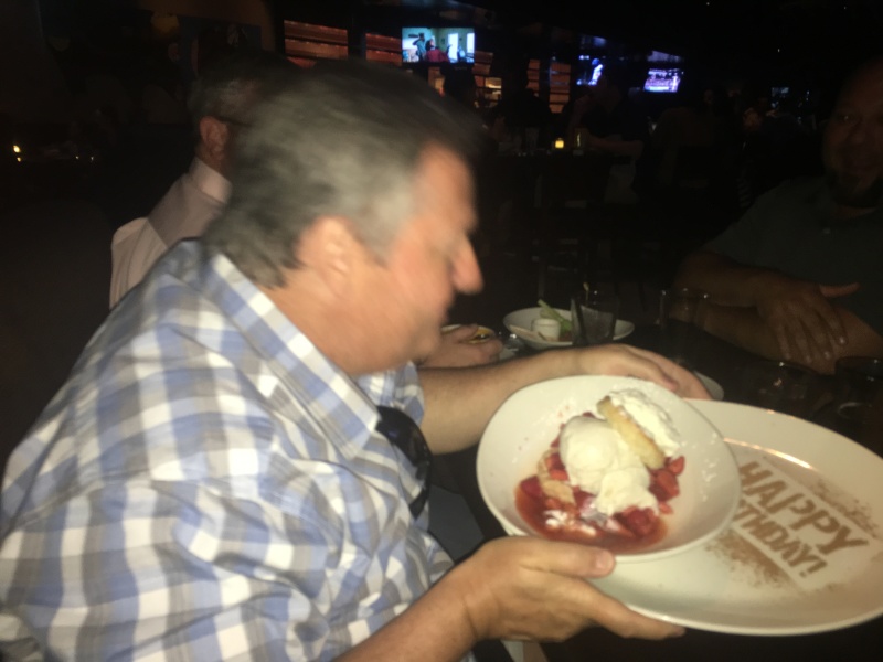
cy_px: 331
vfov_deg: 48.2
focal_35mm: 29
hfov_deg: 61.7
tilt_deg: -15.3
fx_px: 740
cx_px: 442
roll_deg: -0.3
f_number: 2.2
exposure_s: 1/20
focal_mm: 4.15
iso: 100
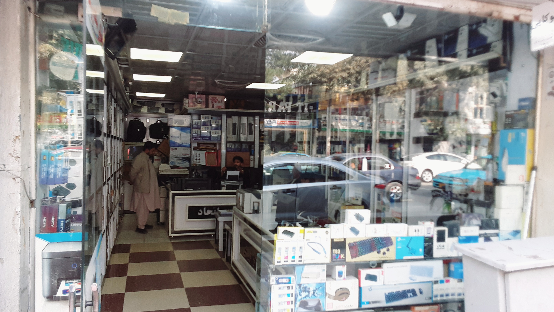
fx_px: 455
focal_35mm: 31
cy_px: 174
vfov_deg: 37.7
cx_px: 275
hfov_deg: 62.6
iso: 40
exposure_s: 1/60.2
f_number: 1.9
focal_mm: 2.9
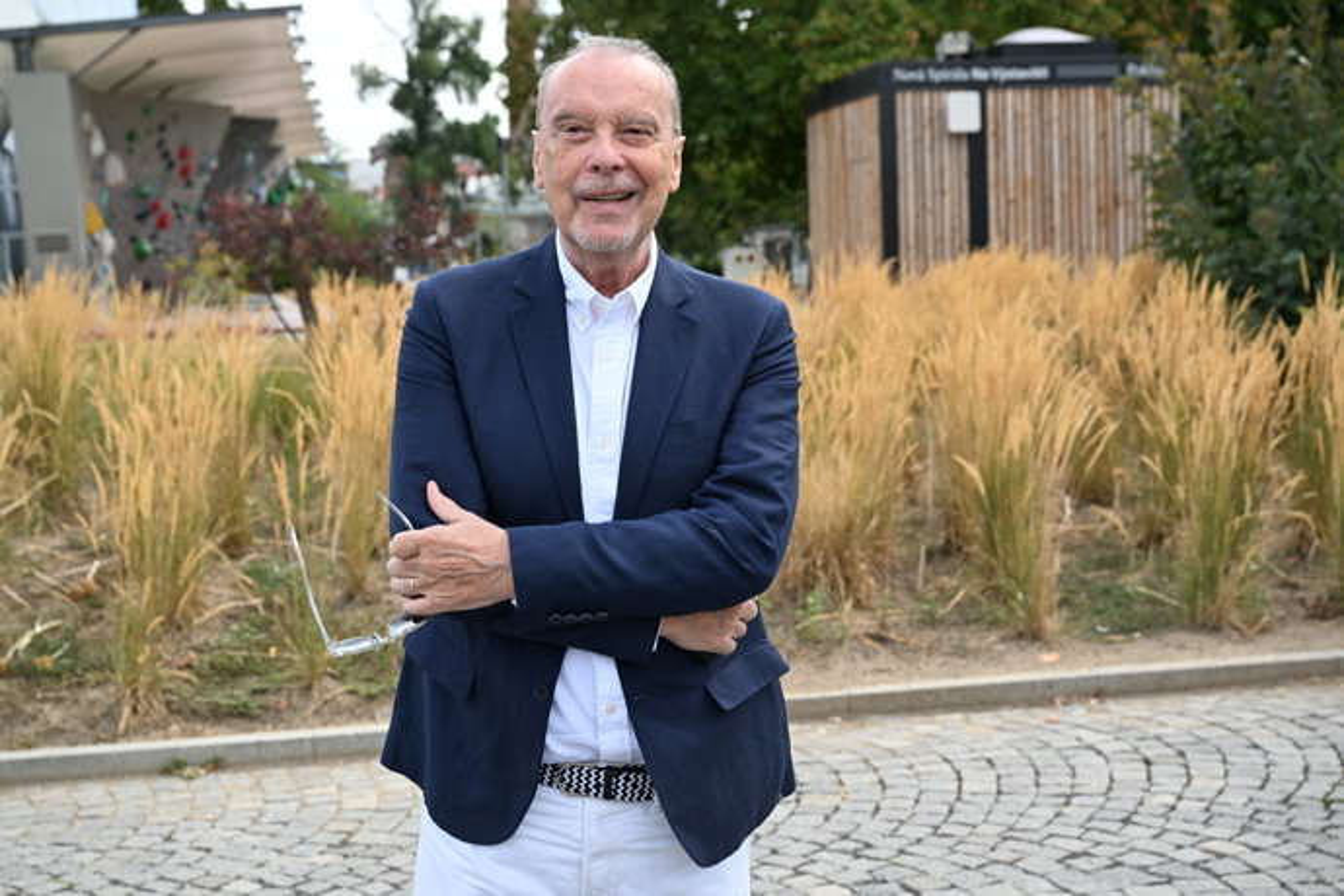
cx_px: 672
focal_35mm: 51
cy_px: 448
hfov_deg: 38.9
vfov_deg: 26.5
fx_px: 1904
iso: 500
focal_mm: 51
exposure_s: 1/800
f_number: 5.6
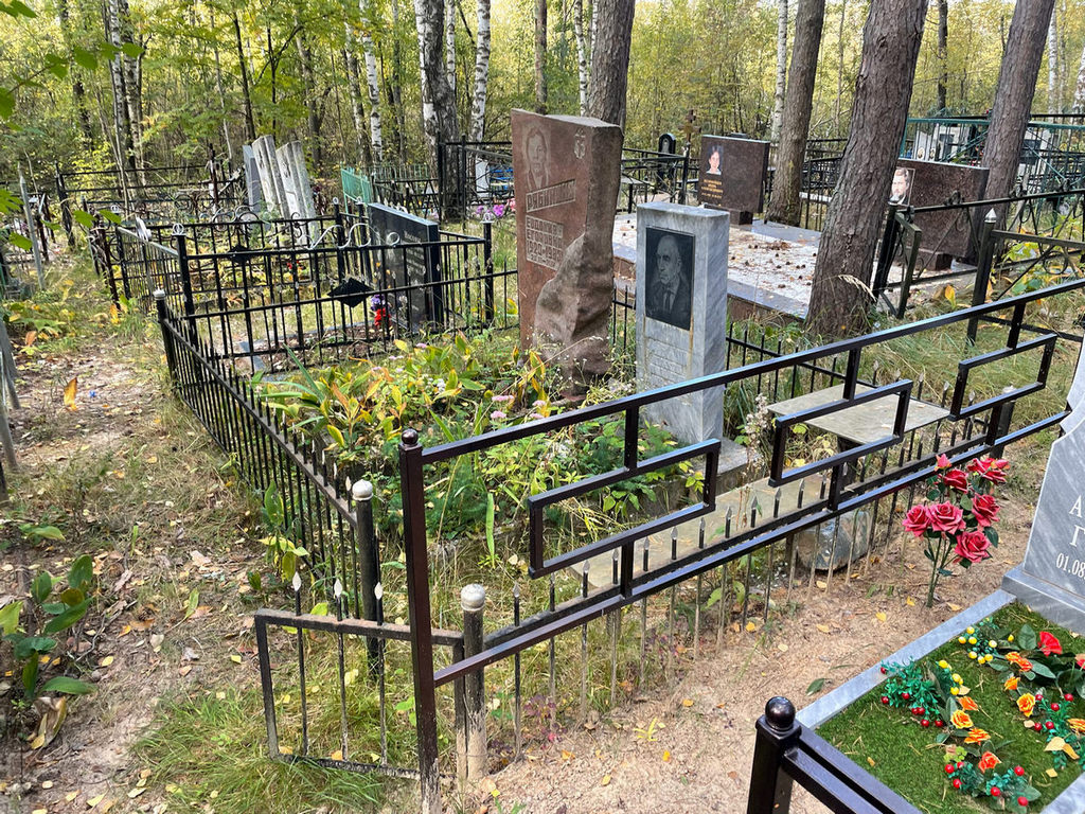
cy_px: 407
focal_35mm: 26
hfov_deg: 67.3
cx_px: 542
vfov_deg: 53.1
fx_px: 815
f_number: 1.6
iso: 80
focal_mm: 4.2
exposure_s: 1/121
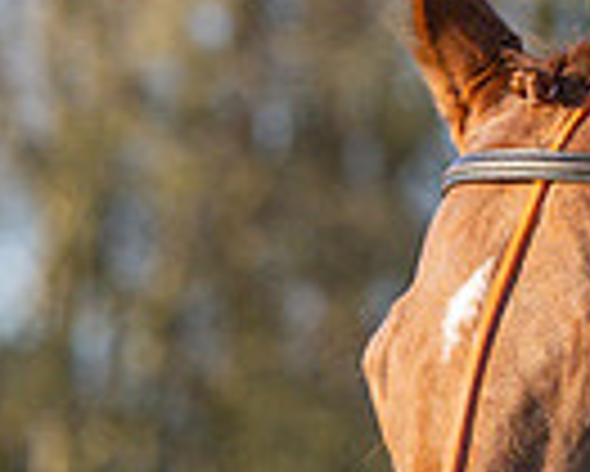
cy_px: 713
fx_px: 15465
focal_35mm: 885
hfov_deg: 2.2
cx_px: 884
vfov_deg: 1.8
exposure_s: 1/1000
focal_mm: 113
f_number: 4
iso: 400
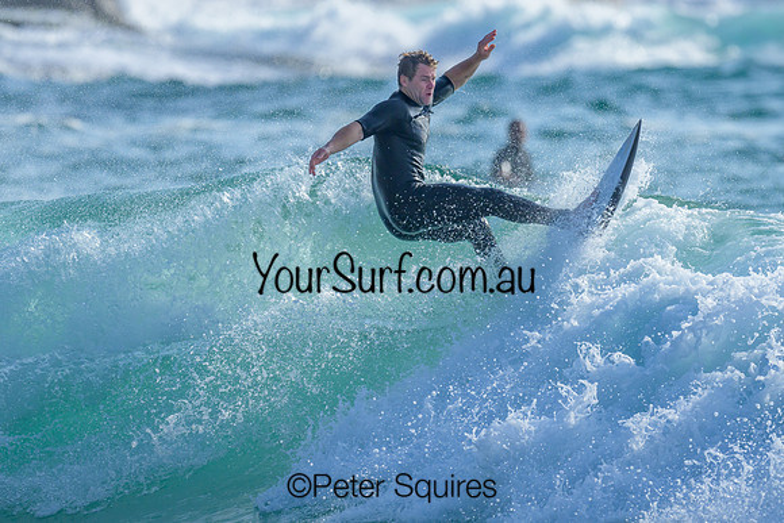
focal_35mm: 1121
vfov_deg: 1.2
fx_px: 24416
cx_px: 549
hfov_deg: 1.8
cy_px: 275
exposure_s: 1/2000
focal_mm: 800
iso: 250
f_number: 6.3
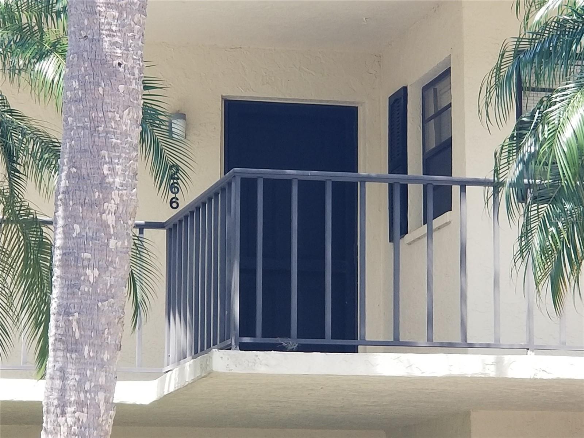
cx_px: 292
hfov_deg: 36.8
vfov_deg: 28.0
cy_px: 219
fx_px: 877
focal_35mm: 52
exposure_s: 1/266
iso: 25
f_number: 2.4
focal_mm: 6
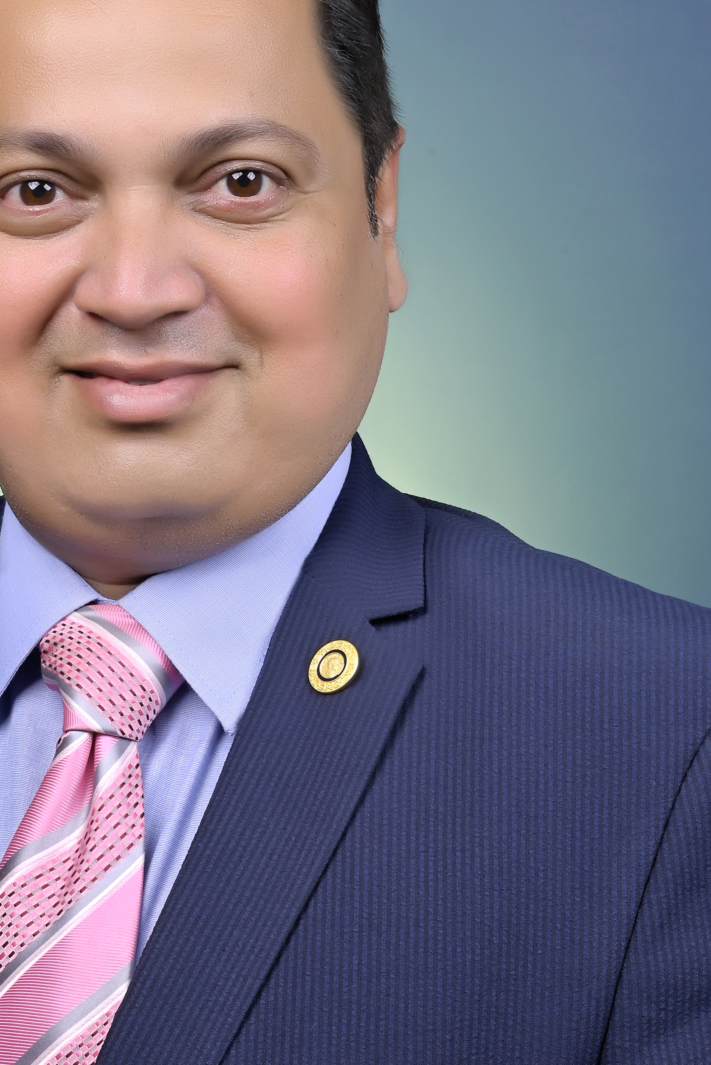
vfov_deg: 15.2
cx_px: 187
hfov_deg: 10.2
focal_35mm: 135
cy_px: 586
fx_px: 3995
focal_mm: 65
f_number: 18
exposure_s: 1/100
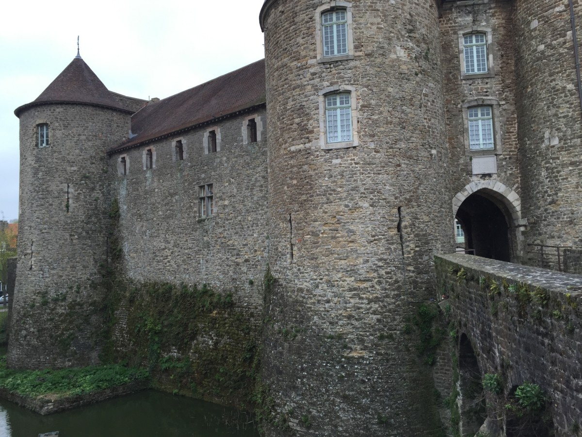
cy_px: 218
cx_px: 291
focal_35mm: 29
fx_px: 488
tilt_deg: +4.7
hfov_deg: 61.7
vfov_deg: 48.2
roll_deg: +2.3
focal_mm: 4.15
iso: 32
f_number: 2.2
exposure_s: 1/434
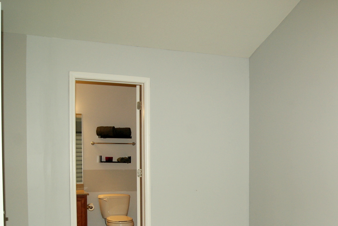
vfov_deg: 31.8
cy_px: 142
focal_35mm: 42
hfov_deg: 45.7
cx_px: 222
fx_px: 395
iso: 400
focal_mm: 20
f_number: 5.6
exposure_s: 1/60
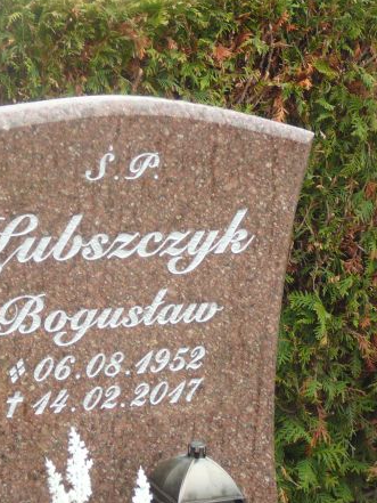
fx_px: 1495
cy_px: 268
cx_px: 122
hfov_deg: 14.3
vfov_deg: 19.1
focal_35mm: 103
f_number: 3.7
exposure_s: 1/50
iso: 100
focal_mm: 10.5
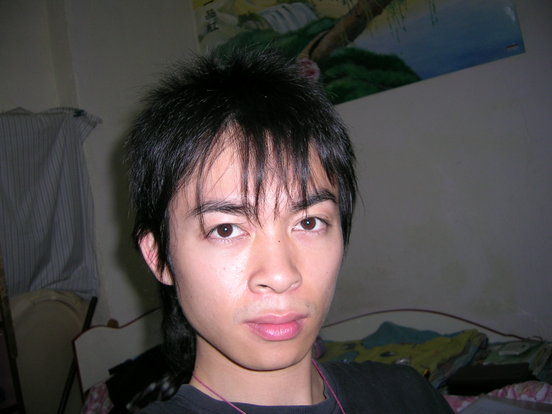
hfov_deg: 52.6
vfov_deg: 40.7
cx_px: 276
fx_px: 558
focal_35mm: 35
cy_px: 207
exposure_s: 1/60.1
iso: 50
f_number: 2.8
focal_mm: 5.4
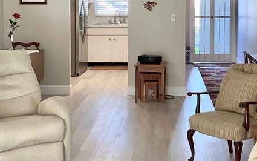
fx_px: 519
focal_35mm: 74
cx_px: 162
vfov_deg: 17.4
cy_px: 26
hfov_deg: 27.7
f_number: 1.8
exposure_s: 1/60
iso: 50
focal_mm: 3
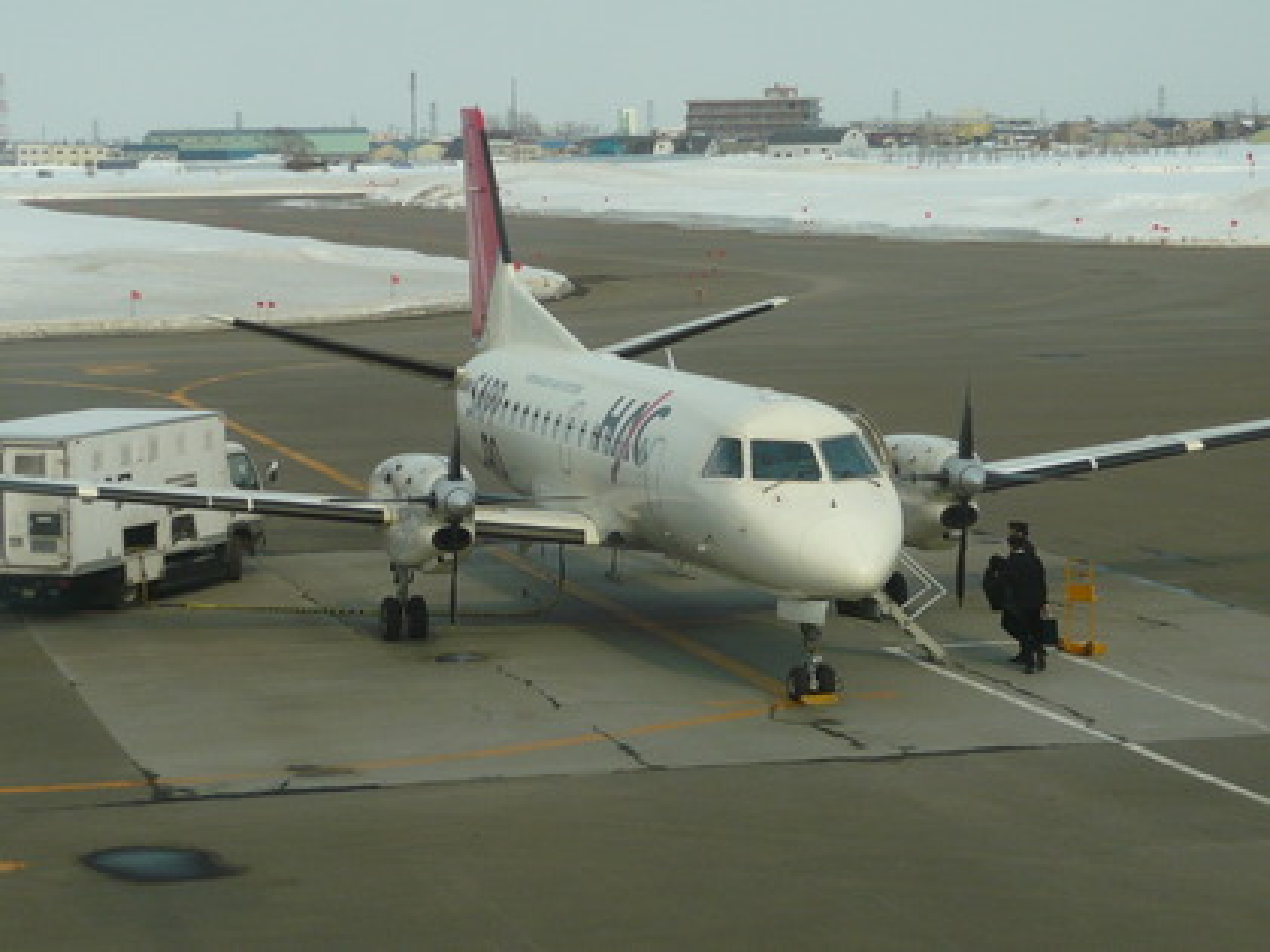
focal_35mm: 99
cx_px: 635
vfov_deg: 14.9
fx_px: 3632
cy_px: 476
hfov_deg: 19.8
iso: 100
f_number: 3.7
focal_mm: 10.2
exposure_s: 1/1000
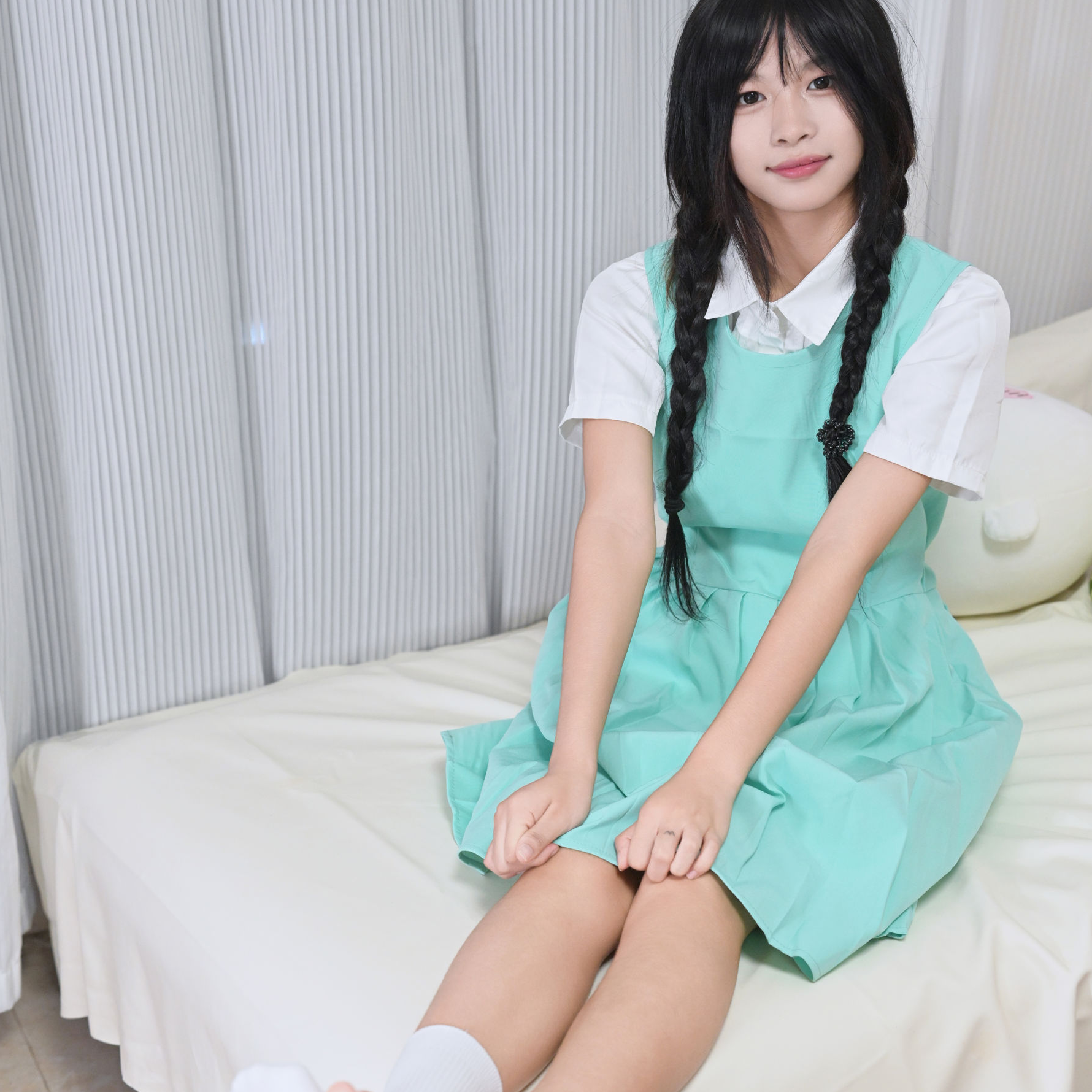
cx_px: 541
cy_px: 572
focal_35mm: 58
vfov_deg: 29.5
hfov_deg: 29.6
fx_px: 2070
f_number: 4
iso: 3600
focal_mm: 45
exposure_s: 1/100
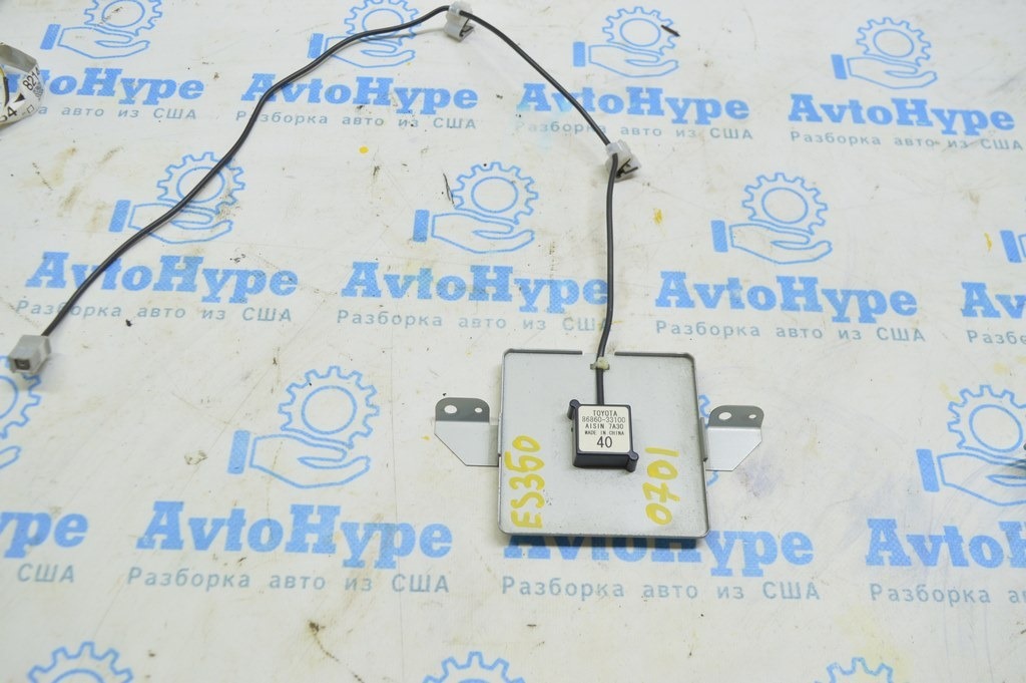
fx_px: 940
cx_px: 513
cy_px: 342
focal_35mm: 33
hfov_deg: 57.3
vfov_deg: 39.9
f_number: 5.6
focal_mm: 22
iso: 400
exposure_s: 1/20
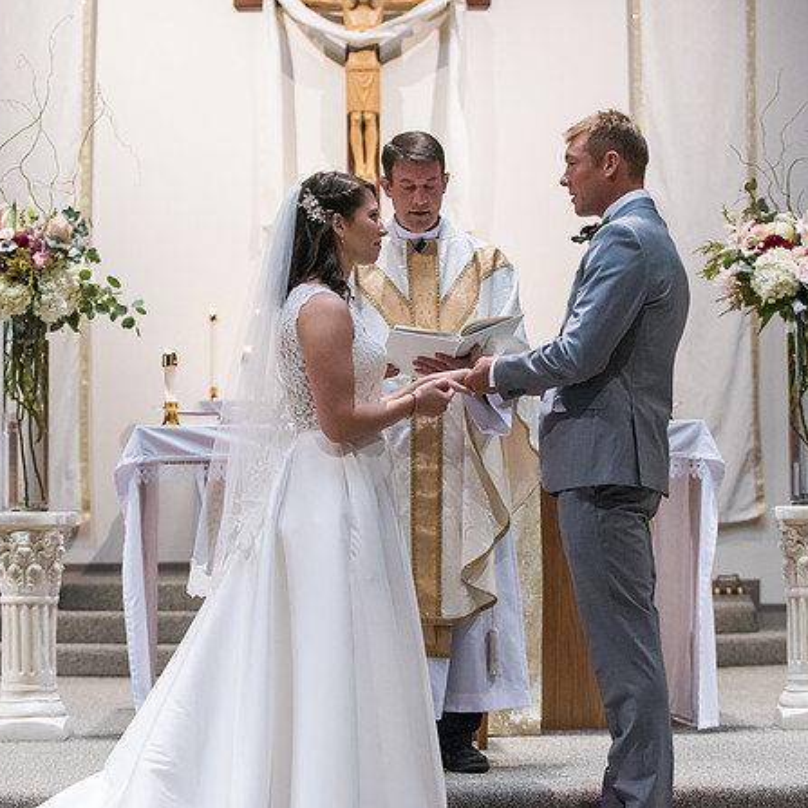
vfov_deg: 17.4
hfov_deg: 17.4
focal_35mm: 100
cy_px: 405
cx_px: 425
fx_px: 2641
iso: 2500
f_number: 3.5
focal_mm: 78
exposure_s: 1/320
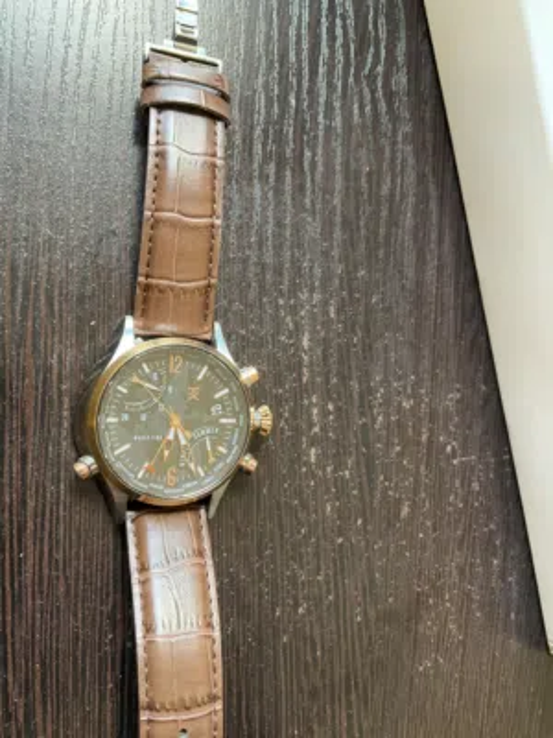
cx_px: 276
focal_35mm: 29
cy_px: 369
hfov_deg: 48.2
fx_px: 618
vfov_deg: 61.7
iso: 250
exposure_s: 1/60
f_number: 1.8
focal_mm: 3
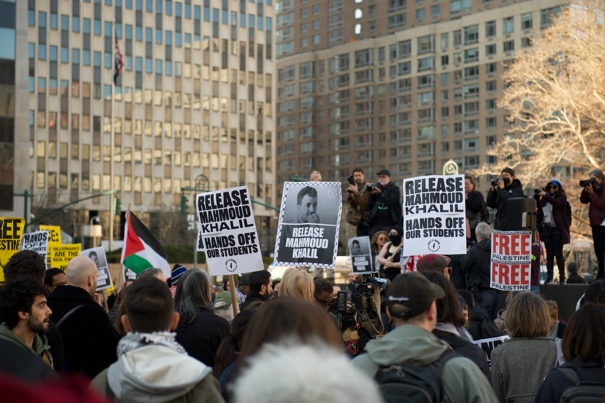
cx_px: 302
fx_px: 1176
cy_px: 202
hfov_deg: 28.9
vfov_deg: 19.4
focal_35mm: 70
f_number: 3.5
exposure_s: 1/320
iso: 200
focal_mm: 70
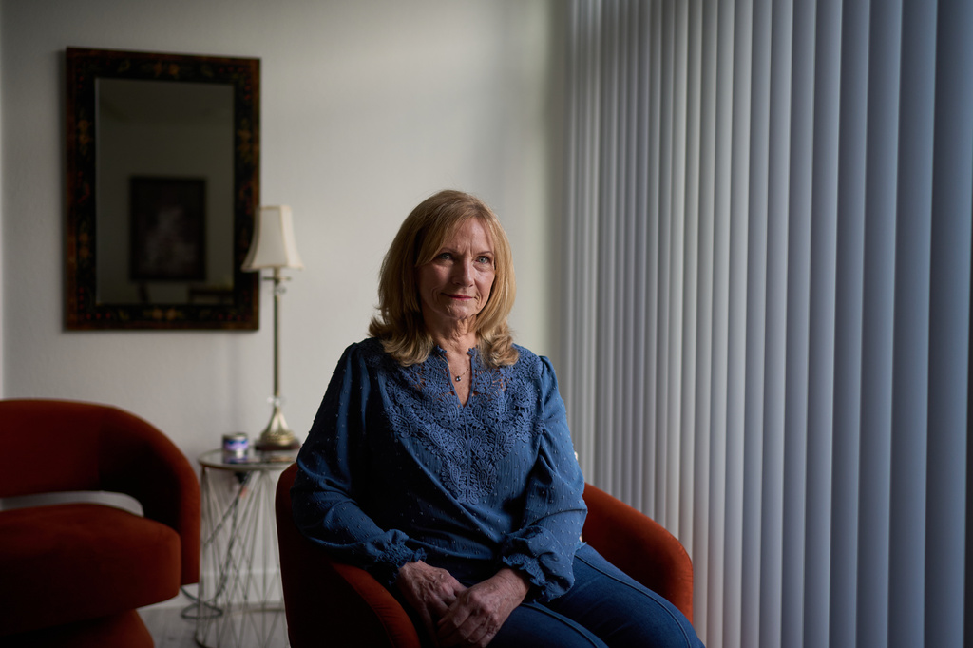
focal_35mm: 35
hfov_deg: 54.4
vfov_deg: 37.8
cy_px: 324
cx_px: 486
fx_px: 946
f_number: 1.6
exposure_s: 1/640
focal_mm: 35
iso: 250
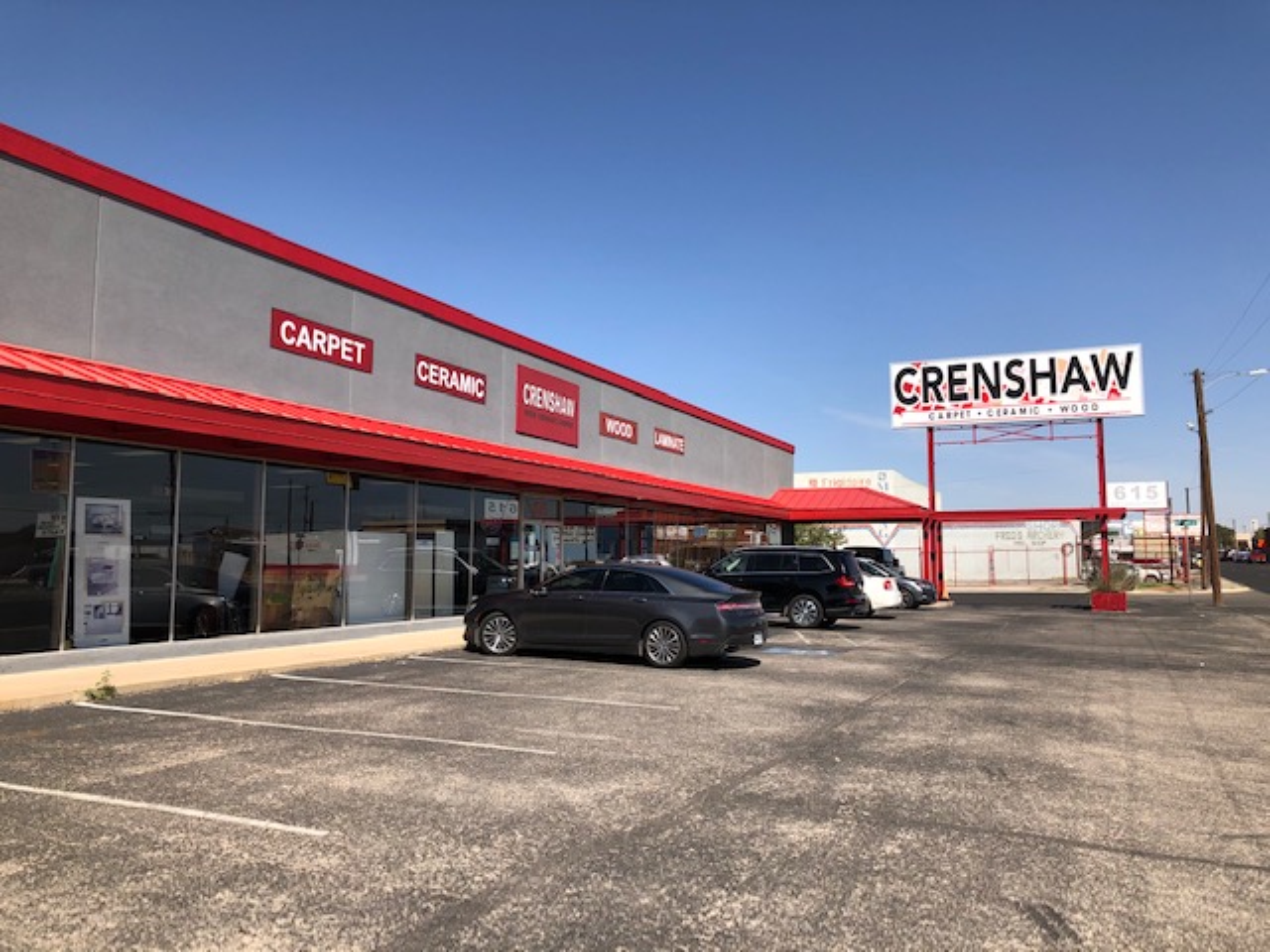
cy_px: 476
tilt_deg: +5.9
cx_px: 635
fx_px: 1027
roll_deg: +1.0
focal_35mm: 28
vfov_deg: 49.7
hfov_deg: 63.4
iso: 20
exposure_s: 1/2208
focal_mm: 4
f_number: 1.8
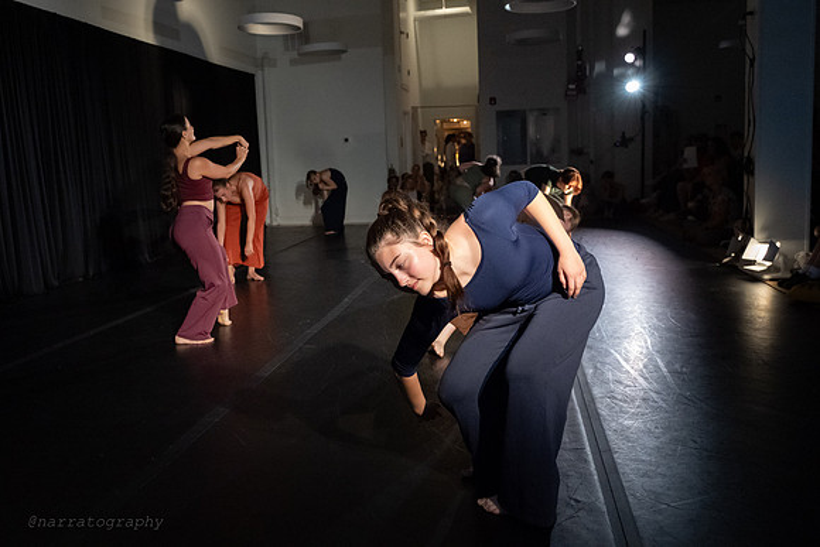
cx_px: 358
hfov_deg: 59.2
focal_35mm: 32
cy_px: 239
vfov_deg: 41.6
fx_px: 719
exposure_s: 1/400
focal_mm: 28
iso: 6400
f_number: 4.5
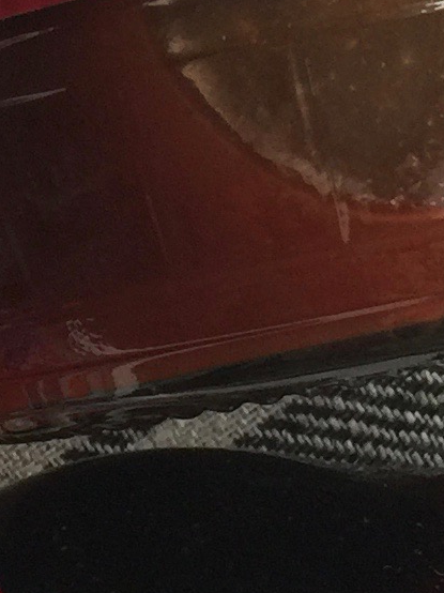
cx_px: -357
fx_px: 2927
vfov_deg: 11.5
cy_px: 22
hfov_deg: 8.4
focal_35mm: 171
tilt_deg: -81.4
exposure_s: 1/40
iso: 32
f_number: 2.2
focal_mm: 4.15
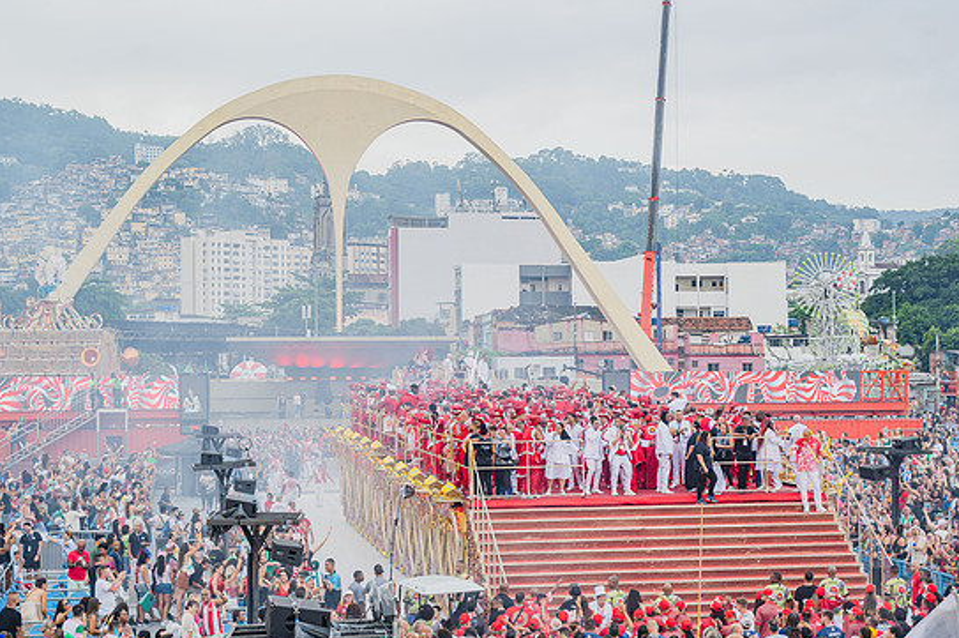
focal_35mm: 63
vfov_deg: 21.5
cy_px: 338
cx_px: 468
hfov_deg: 31.9
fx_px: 1677
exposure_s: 1/1000
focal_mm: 59
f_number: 5
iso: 800
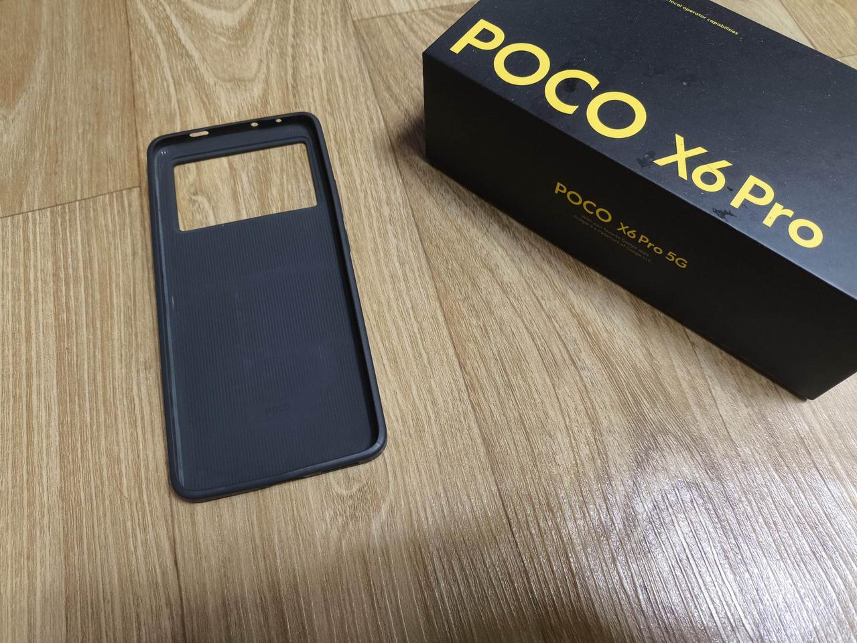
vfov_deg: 54.9
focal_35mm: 25
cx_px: 428
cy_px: 322
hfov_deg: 69.4
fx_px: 619
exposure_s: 1/30
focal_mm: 4.71
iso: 320
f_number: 1.7
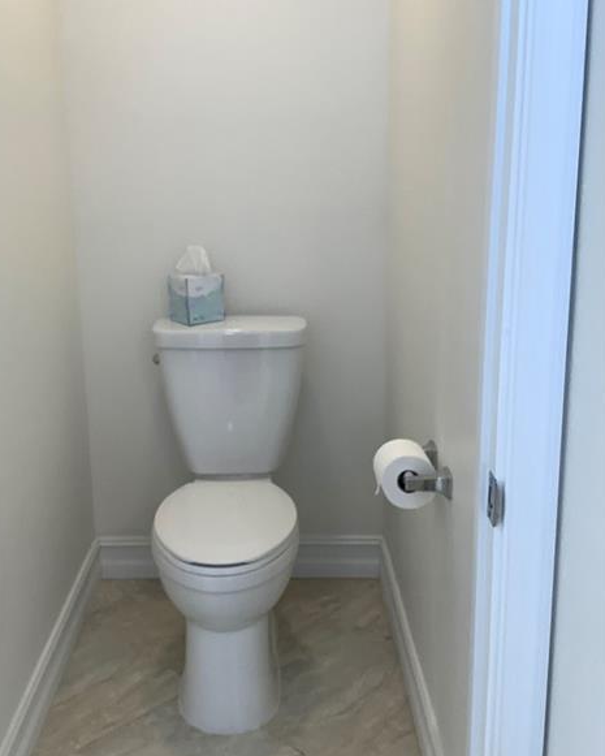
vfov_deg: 45.8
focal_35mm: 40
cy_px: 351
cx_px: 237
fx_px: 895
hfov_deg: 37.2
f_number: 2.4
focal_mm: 3.3
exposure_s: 1/60
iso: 64
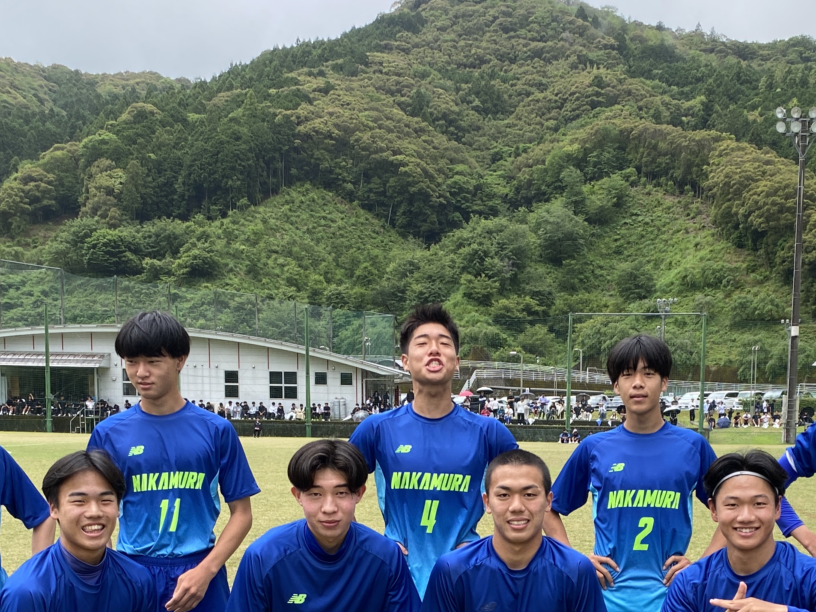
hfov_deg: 34.7
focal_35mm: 55
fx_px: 1297
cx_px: 518
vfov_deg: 25.5
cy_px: 585
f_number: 1.8
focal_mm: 4.25
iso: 32
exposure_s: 1/604
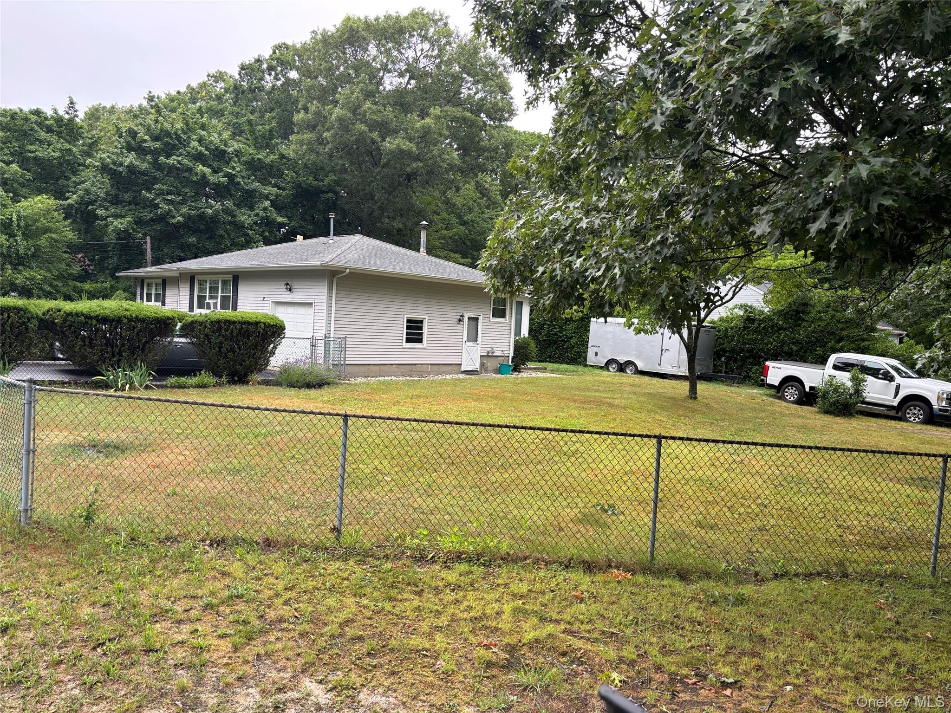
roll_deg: -3.3
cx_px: 476
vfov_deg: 53.1
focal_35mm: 26
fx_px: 714
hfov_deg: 67.3
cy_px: 356
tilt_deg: -3.1
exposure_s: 1/351
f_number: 1.6
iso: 50
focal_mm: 5.96
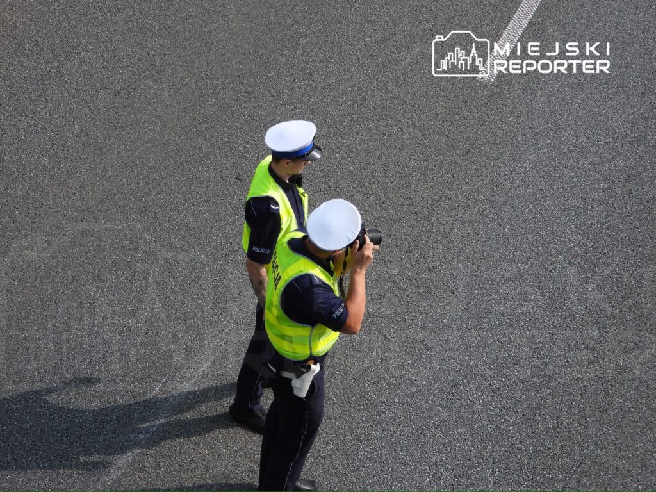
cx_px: 328
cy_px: 246
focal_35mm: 115
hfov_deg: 17.1
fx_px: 2179
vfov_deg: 12.9
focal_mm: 20.7
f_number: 4
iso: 100
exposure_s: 1/640
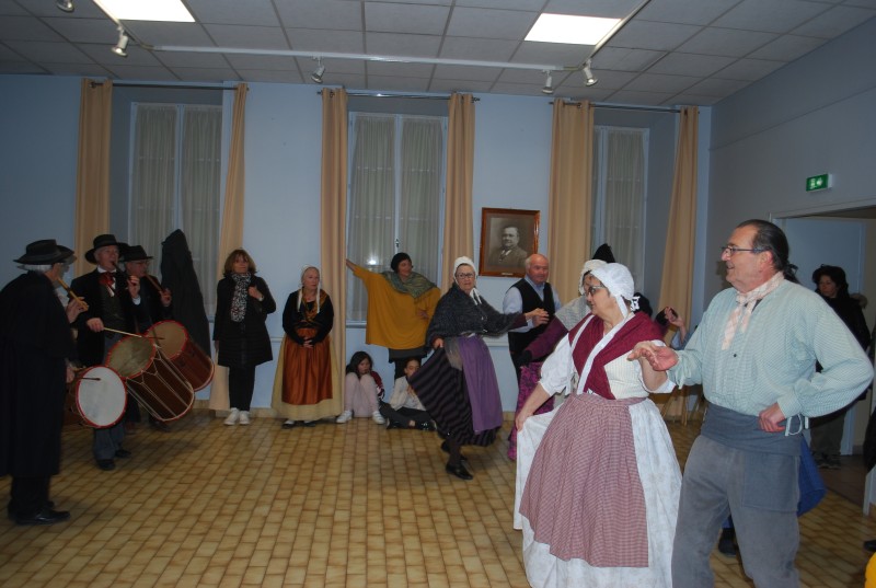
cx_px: 438
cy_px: 294
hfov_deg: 67.3
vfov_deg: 48.1
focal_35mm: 27
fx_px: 658
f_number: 3.5
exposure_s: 1/60
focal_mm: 18
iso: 200
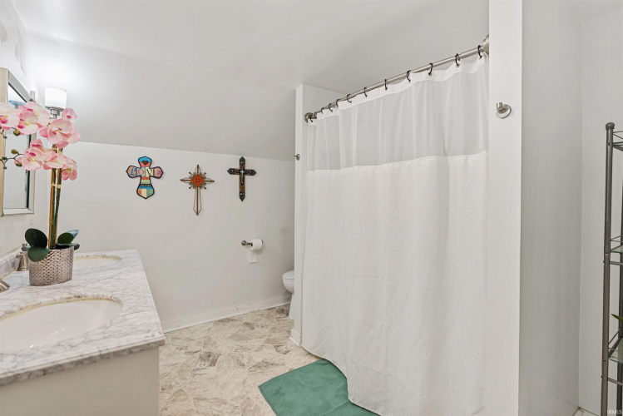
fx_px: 277
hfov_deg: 96.7
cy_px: 208
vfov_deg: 73.8
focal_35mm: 16
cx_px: 312
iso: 100
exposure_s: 1/10
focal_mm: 16
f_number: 2.8
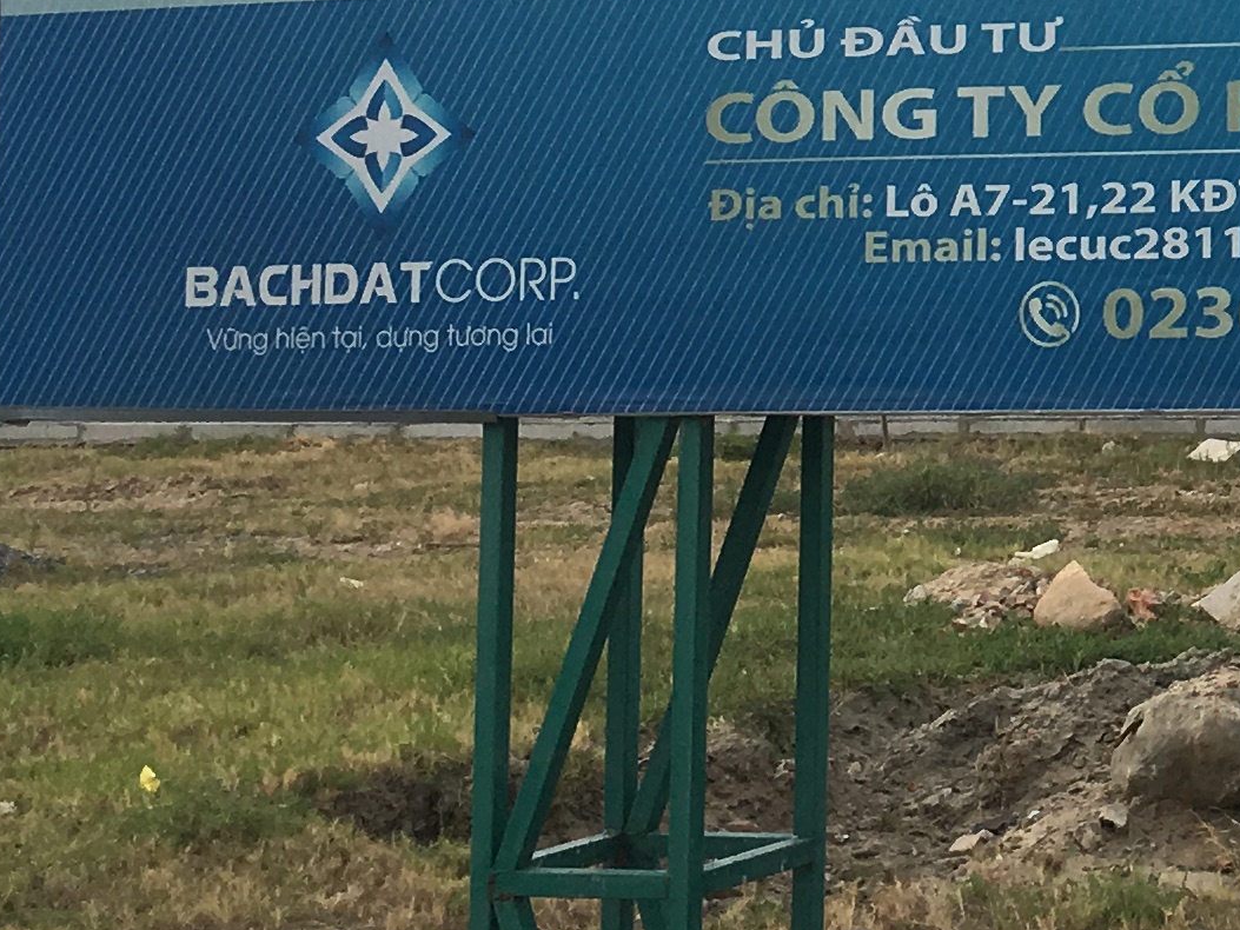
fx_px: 3977
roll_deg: +0.3
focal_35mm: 111
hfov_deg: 15.9
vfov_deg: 13.0
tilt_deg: +6.6
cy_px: -198
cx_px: 2007
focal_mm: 4.15
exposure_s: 1/874
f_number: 2.2
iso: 25
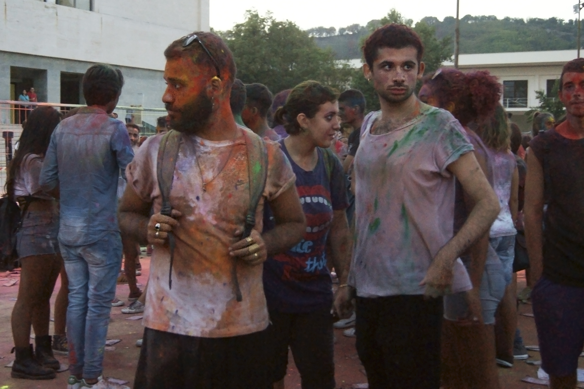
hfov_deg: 43.6
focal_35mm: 45
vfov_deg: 29.8
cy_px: 194
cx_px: 292
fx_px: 730
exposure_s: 1/60
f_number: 4.5
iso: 800
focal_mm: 30
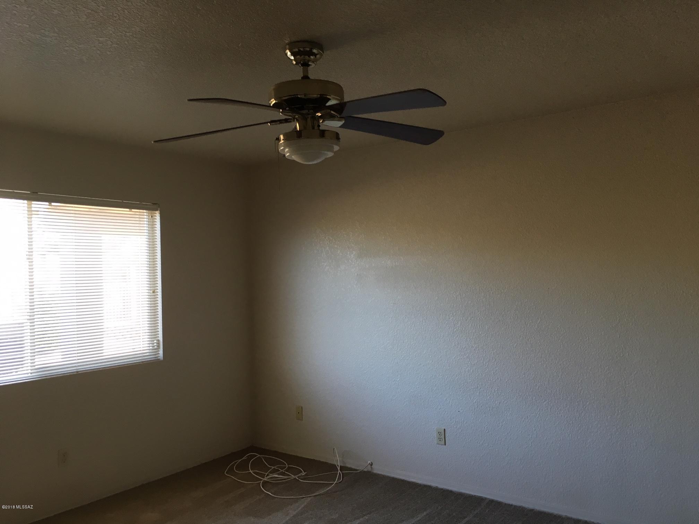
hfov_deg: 61.7
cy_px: 262
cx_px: 350
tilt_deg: -0.8
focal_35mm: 29
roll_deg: +3.1
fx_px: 586
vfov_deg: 48.2
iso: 50
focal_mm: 4.15
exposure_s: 1/30
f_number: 2.2
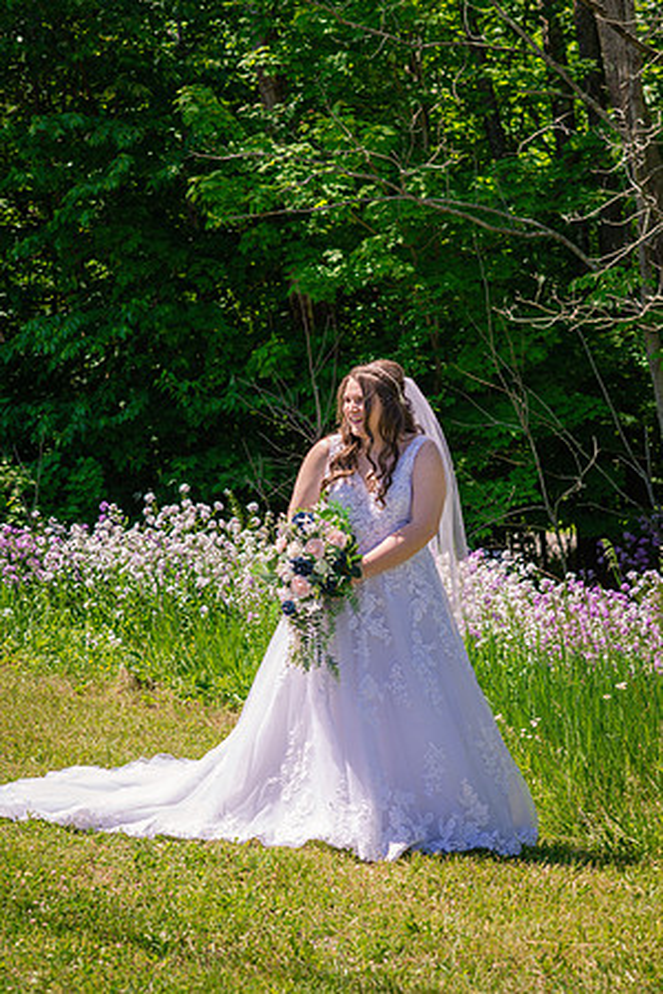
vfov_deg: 23.9
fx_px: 2348
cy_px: 497
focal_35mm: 85
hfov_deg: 16.1
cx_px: 332
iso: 200
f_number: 5
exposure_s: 1/800
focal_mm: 85
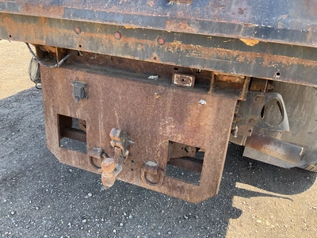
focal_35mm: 29
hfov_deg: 61.7
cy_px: 119
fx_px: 266
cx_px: 158
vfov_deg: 48.2
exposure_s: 1/172
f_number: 1.8
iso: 32
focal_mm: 3
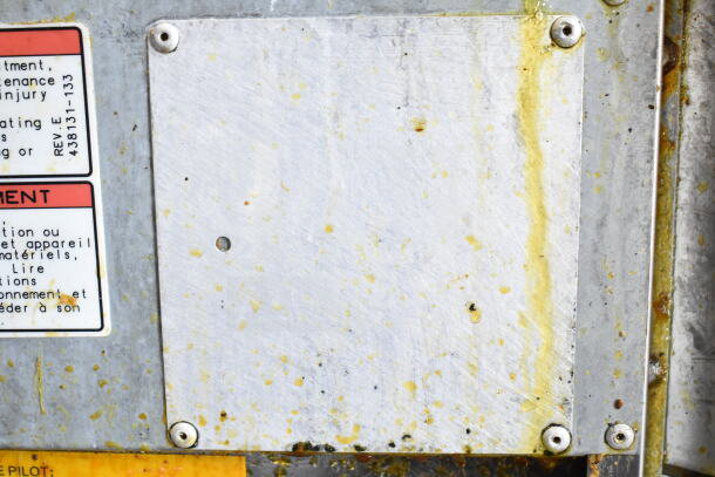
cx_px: 358
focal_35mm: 48
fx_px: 953
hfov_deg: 41.1
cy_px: 238
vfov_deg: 28.1
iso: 1600
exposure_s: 1/80
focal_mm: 32
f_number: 4.5
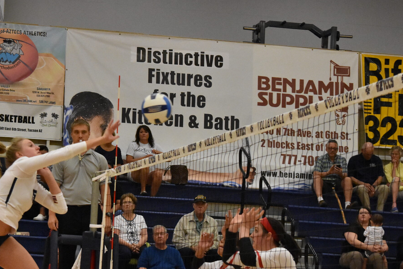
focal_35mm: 151
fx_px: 1690
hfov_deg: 13.6
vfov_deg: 9.1
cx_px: 124
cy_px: 176
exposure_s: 1/1000
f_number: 5.6
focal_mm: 70
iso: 5000
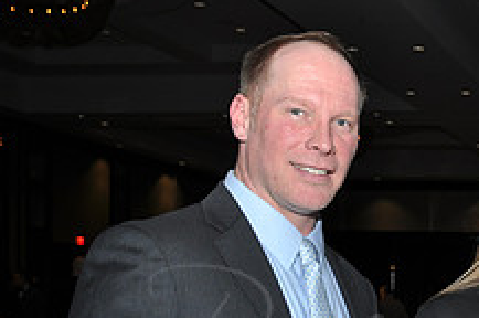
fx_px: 1063
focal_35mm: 80
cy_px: 363
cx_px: 587
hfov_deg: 23.1
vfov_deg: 16.4
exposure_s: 1/60
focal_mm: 20
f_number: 4
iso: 200
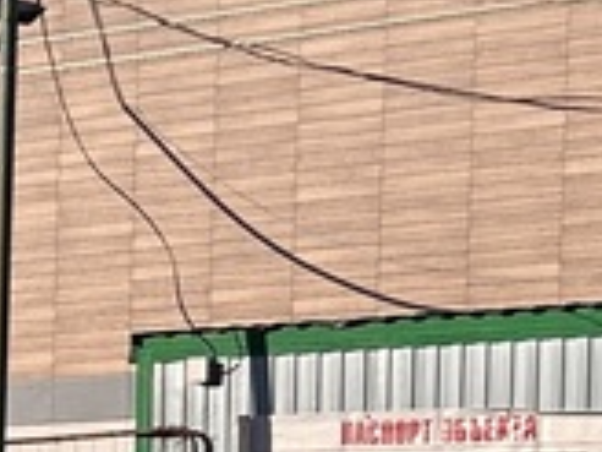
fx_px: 3304
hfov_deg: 9.9
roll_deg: -2.0
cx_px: -470
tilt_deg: -8.7
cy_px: 875
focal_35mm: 190
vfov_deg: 7.5
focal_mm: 5.7
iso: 50
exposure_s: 1/4444
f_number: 1.5
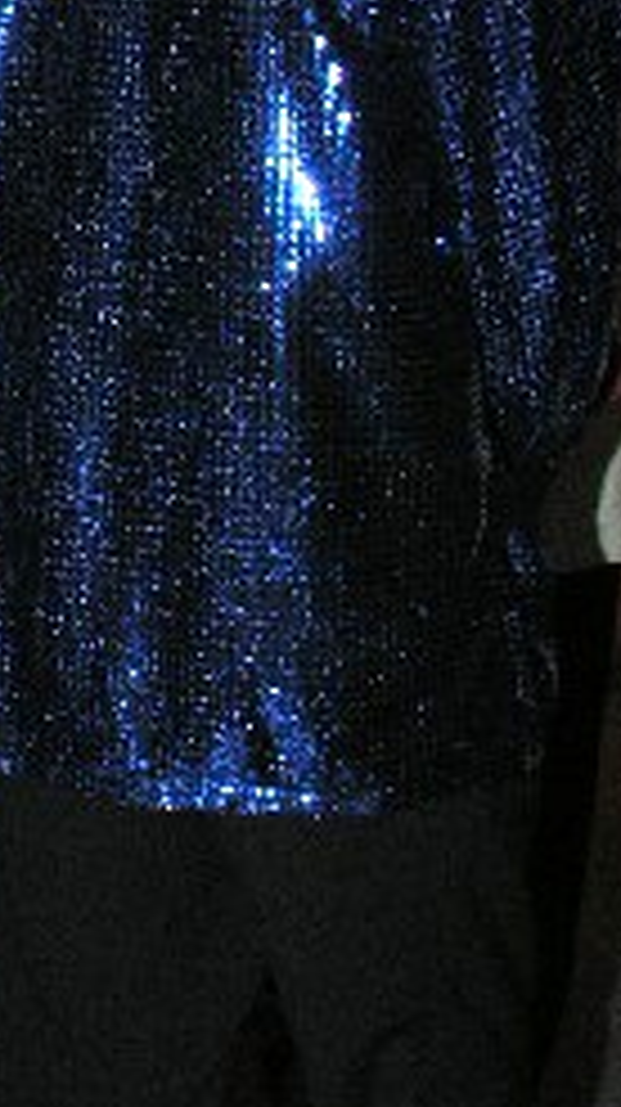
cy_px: 22
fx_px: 3637
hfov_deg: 9.1
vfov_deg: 17.0
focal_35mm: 124
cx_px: -662
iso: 200
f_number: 4
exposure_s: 1/60.1
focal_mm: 8.9
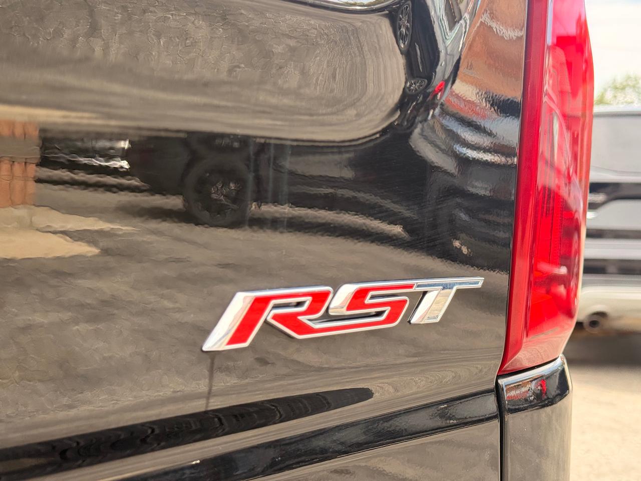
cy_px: 240
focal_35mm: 48
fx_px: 889
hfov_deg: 39.7
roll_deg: -1.6
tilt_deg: -3.4
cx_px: 320
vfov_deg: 30.3
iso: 100
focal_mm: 6.76
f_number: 1.78
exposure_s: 1/296
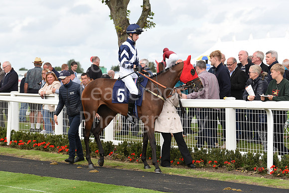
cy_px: 96
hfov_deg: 15.2
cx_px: 144
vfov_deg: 10.2
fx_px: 1084
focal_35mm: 135
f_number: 5.6
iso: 500
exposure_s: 1/1000
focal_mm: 135
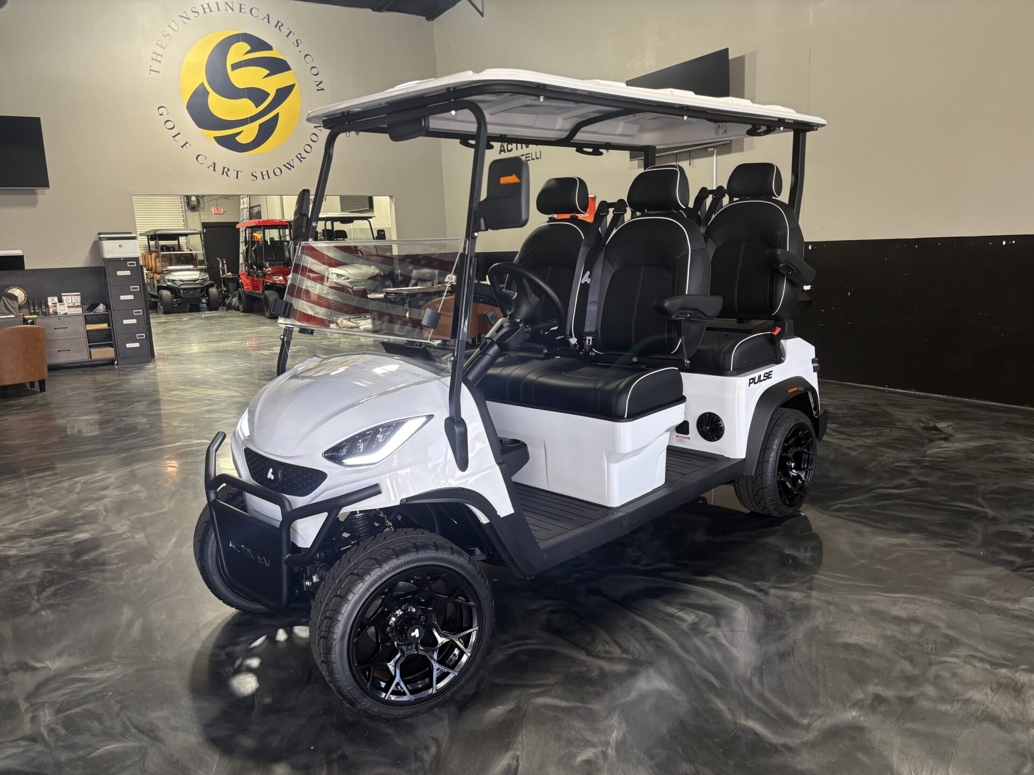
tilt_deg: -10.9
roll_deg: +2.8
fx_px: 777
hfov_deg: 67.3
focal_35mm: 26
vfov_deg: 53.1
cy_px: 388
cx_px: 517
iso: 100
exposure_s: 1/60
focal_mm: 5.96
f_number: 1.6
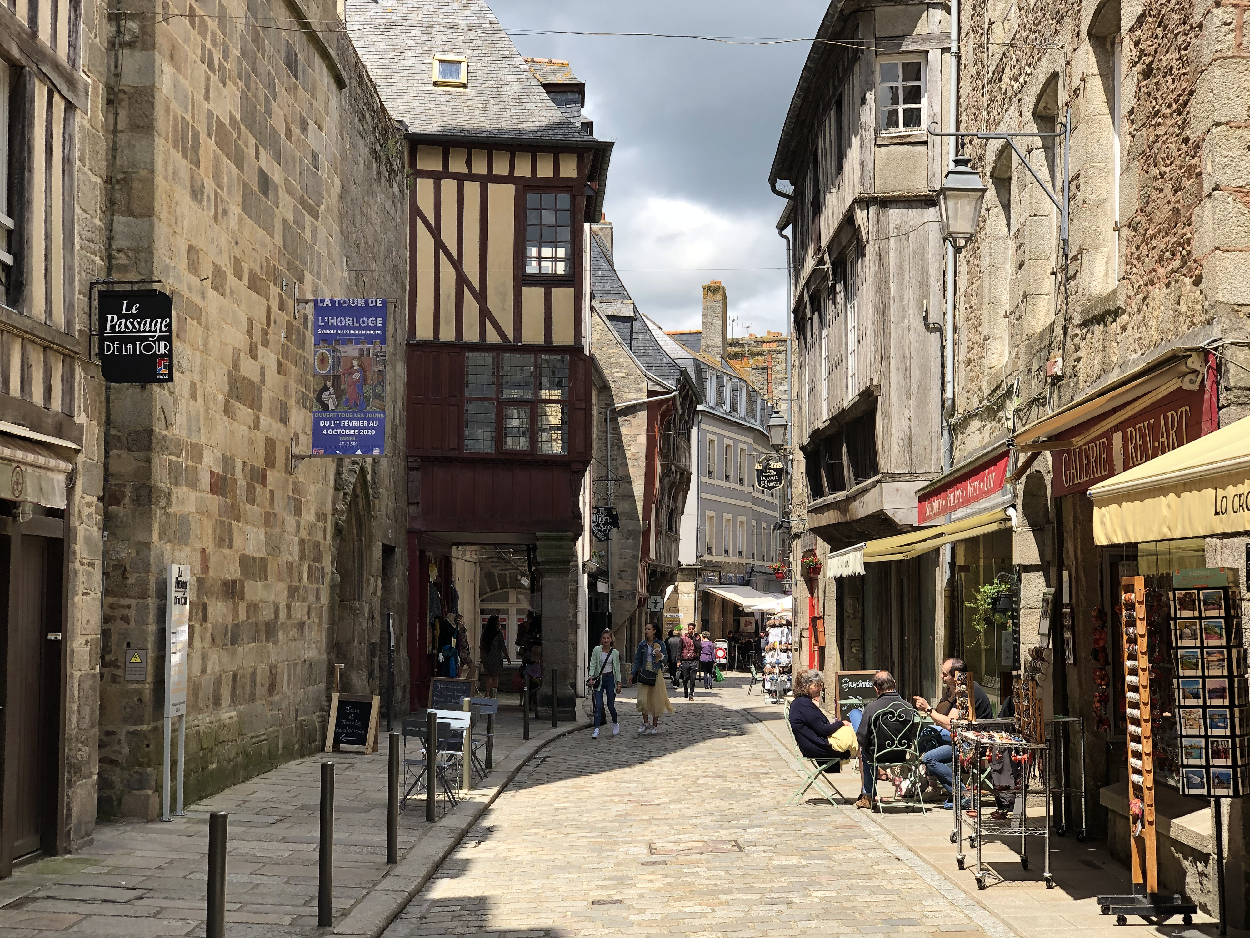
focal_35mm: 52
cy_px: 469
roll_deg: +0.0
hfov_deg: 36.8
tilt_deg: +4.4
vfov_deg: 28.0
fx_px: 1878
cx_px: 625
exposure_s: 1/528
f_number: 2.4
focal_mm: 6
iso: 16
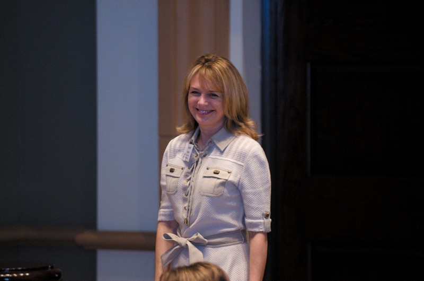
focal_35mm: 300
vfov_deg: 4.6
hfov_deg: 6.9
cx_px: 212
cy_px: 140
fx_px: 3526
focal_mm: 200
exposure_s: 1/100
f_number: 2.8
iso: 800
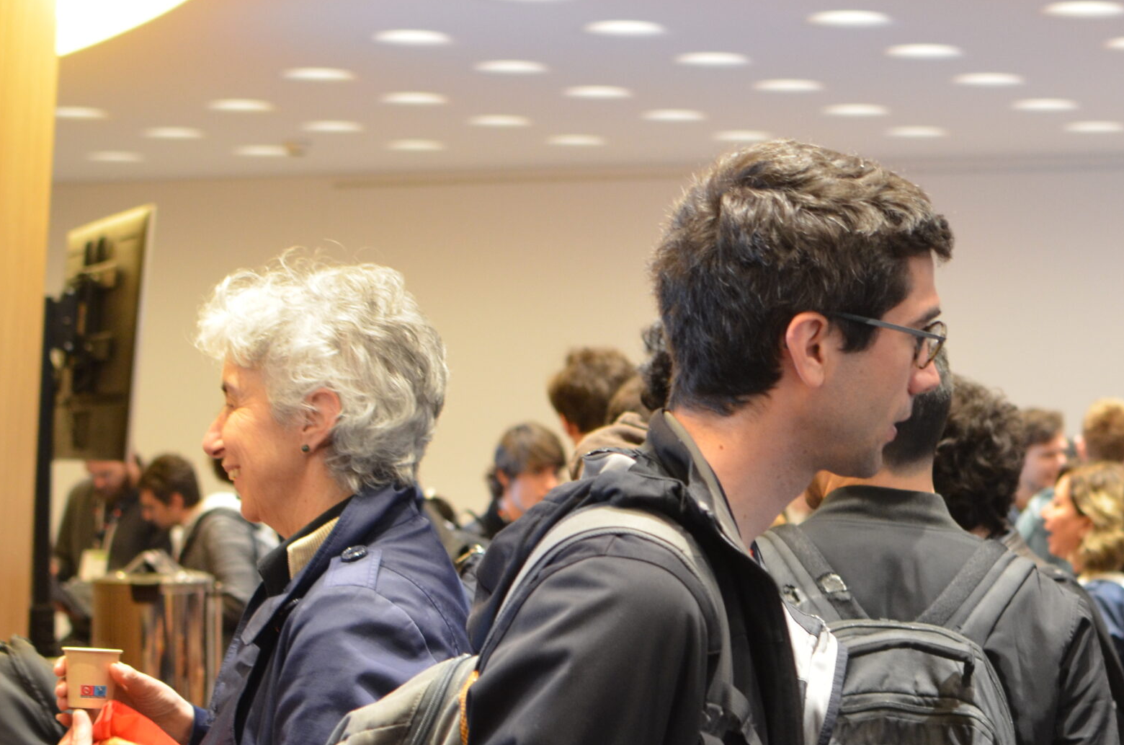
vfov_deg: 14.0
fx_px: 3020
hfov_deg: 20.8
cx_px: 916
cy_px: 593
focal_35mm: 97
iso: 800
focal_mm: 35
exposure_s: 1/40
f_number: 3.2
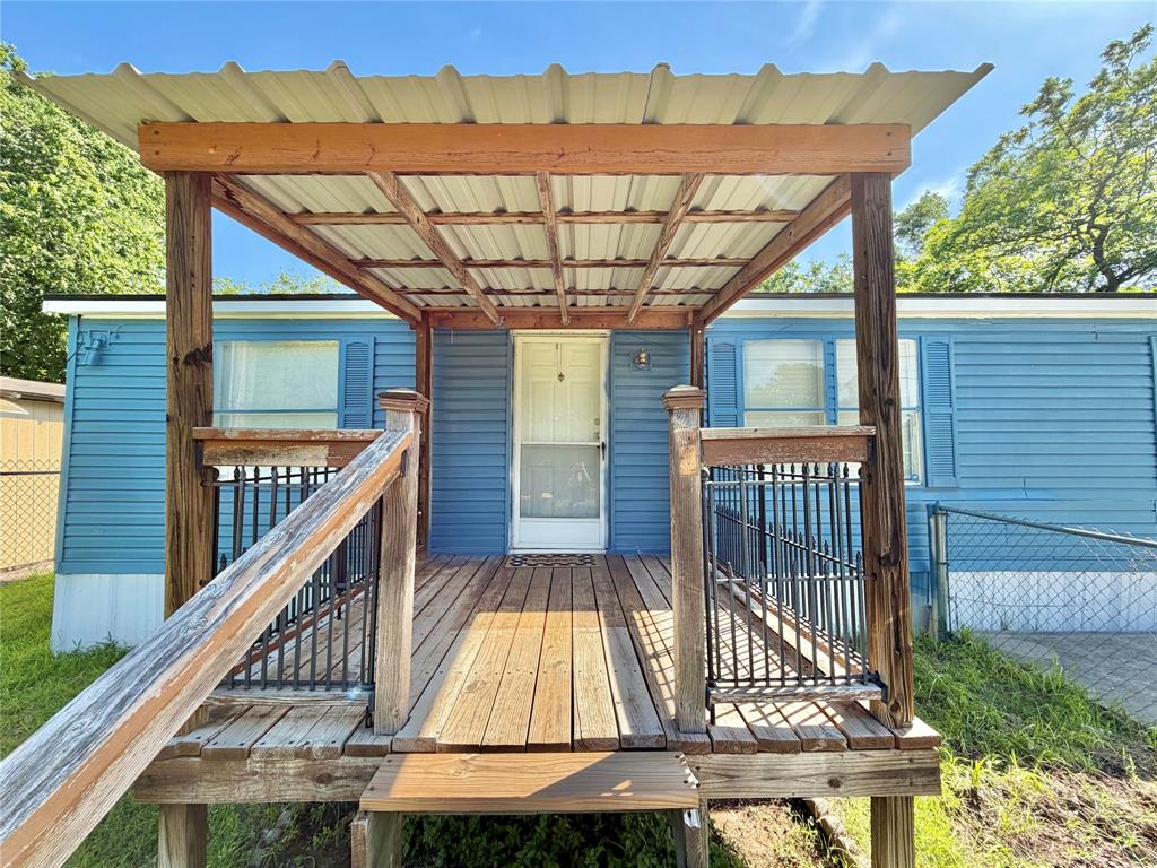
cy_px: 434
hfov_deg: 102.1
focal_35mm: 14
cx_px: 578
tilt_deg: +3.0
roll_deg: +0.3
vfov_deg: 85.7
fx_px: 468
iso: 50
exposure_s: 1/502
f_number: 2.2
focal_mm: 2.22
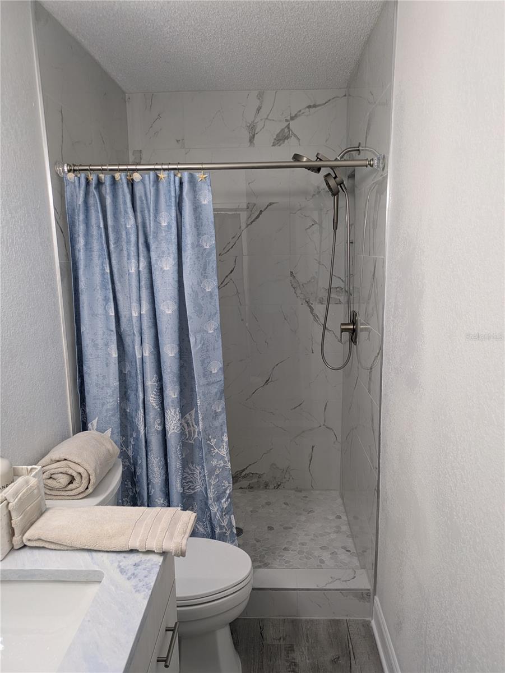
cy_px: 336
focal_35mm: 25
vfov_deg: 69.4
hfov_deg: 54.9
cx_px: 252
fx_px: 486
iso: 68
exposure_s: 1/40
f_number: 1.89
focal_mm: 5.43
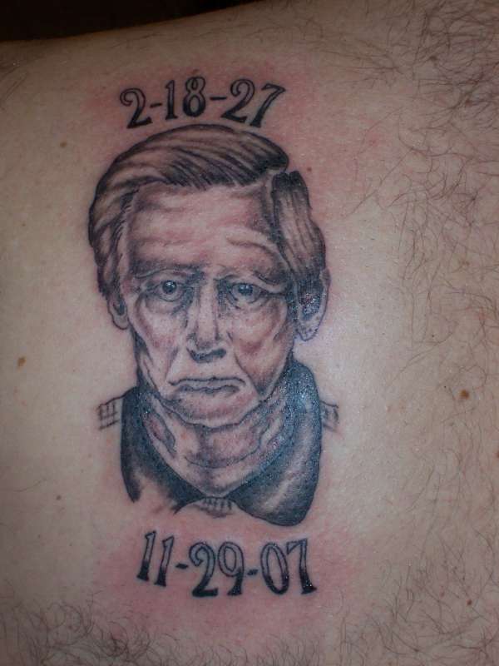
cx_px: 250
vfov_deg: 18.2
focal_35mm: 108
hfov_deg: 13.7
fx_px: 2076
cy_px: 333
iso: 125
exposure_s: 1/125
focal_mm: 18.6
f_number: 4.8
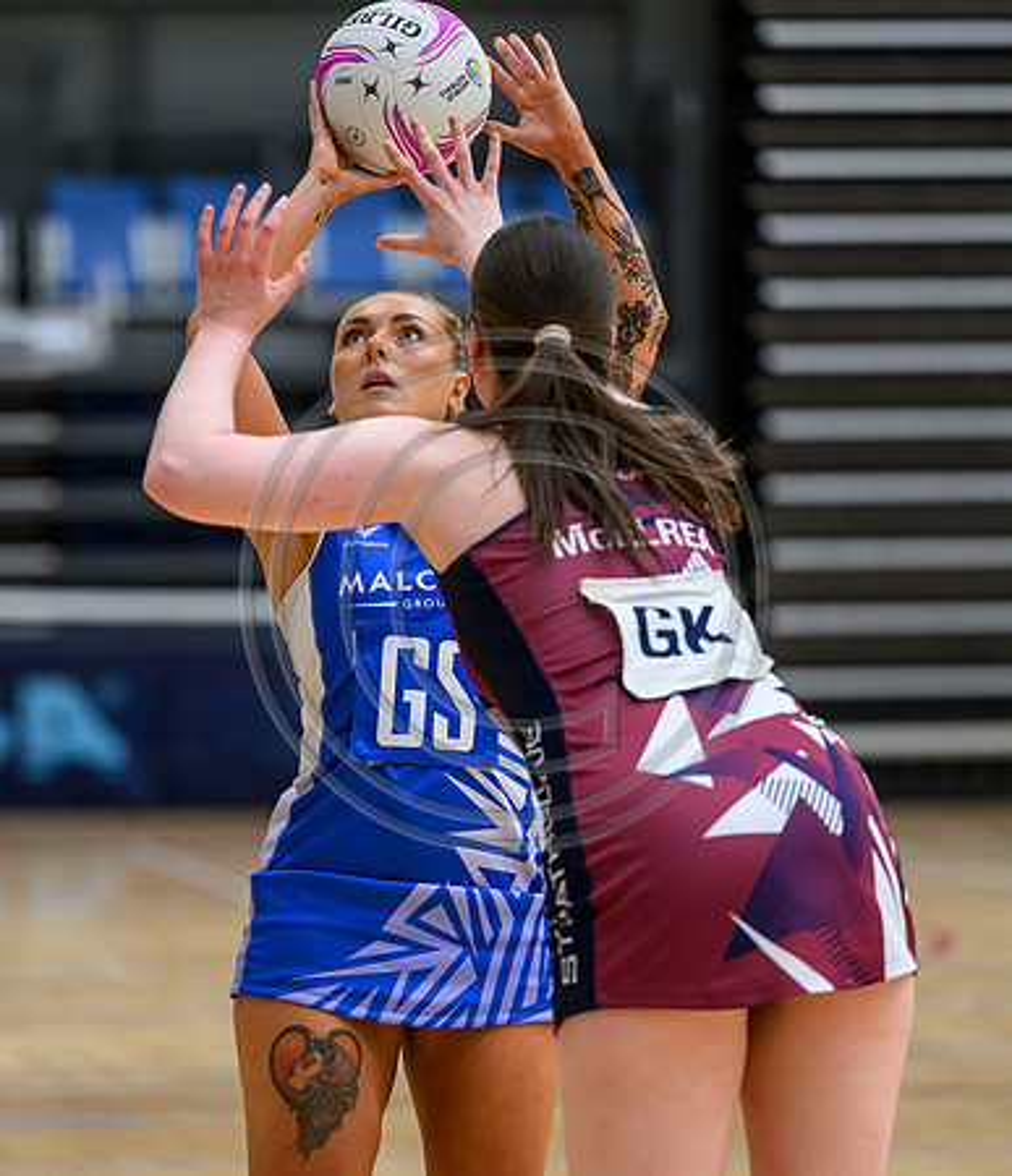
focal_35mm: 280
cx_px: 353
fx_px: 10060
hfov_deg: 5.8
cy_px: 593
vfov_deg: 6.7
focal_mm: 200
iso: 4000
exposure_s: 1/1000
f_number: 3.2
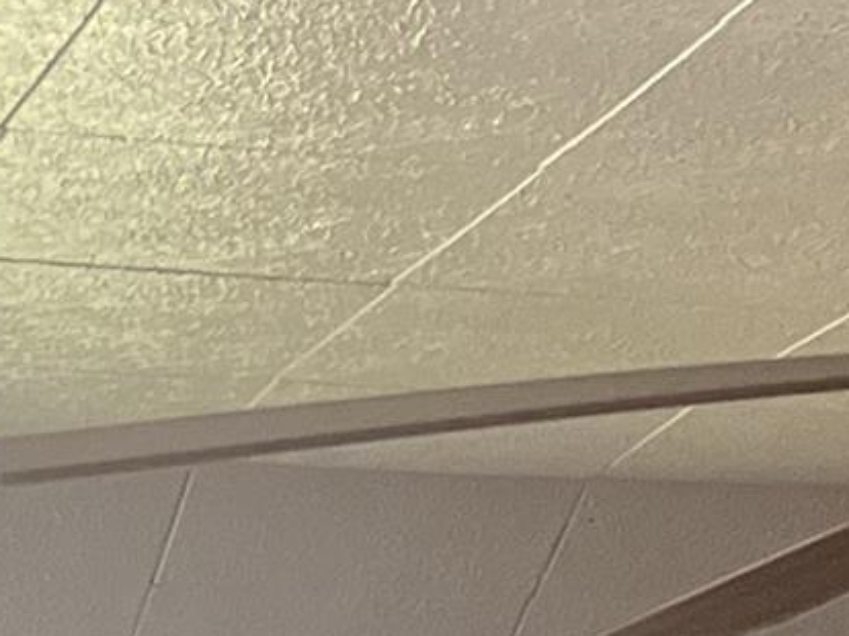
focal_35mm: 193
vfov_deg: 7.0
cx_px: 203
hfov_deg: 10.2
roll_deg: +1.9
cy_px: 1795
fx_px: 4731
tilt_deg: -4.9
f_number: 1.6
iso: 400
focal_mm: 5.1
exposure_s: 1/60
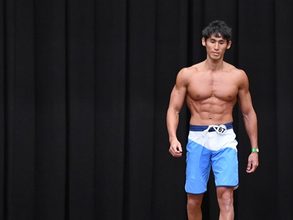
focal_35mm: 324
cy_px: 138
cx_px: 196
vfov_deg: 4.6
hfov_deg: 6.1
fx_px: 2743
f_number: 5.6
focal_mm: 150
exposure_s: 1/400
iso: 8000
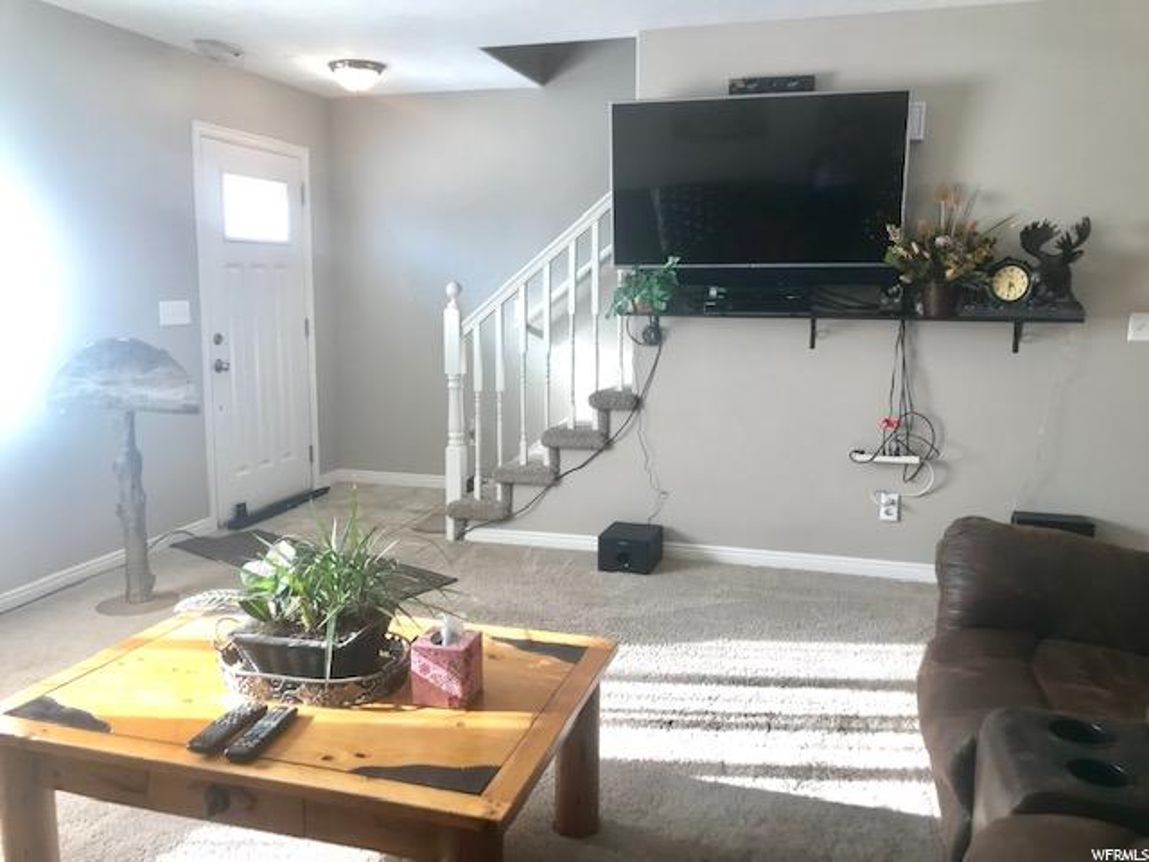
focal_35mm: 28
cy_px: 431
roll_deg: -0.1
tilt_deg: -9.2
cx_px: 574
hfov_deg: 63.4
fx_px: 929
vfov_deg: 49.7
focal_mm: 3.99
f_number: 1.8
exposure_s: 1/60
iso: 32
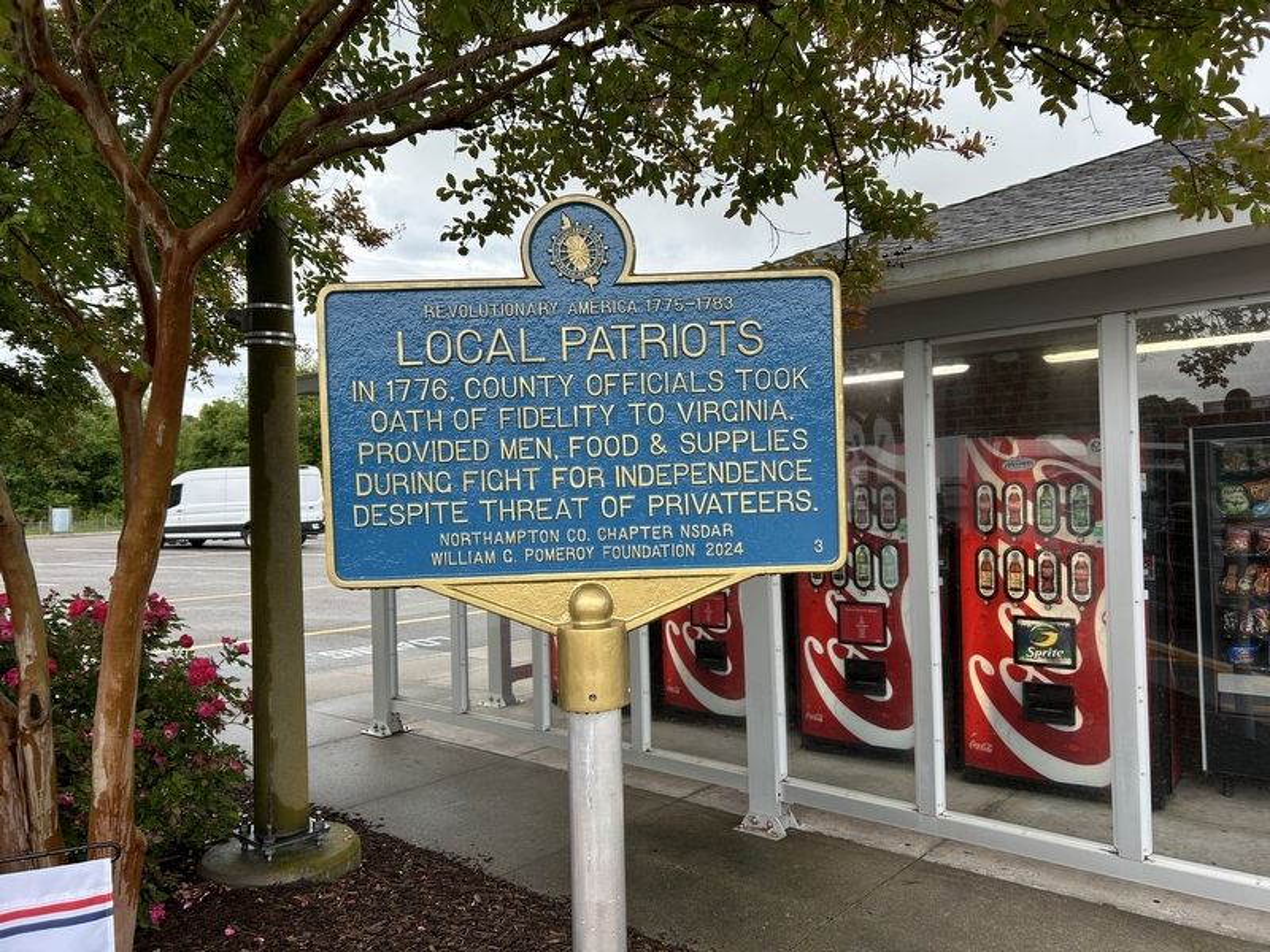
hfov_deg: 67.3
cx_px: 635
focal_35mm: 26
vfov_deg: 53.1
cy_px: 476
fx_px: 954
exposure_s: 1/516
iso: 50
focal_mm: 5.7
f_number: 1.5
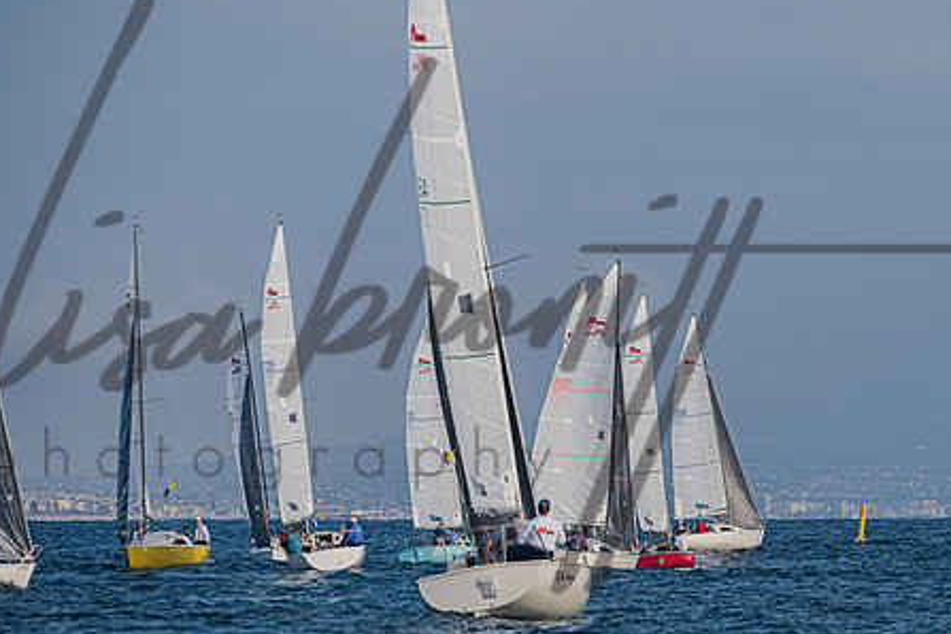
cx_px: 622
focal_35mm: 330
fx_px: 8717
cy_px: 404
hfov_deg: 6.2
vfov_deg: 4.2
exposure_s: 1/1000
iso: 400
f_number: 6.3
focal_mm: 200
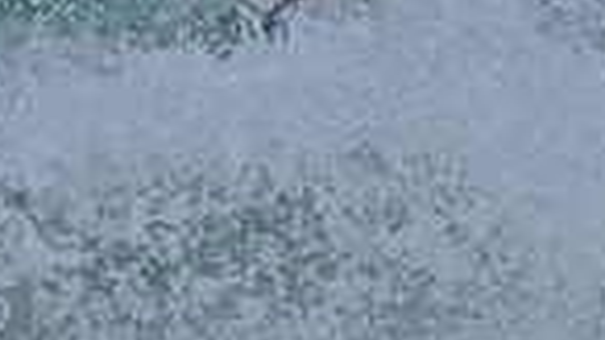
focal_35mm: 4236
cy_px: -236
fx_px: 67930
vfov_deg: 0.3
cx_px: 935
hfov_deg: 0.5
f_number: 11
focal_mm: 800
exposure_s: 1/2000
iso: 560
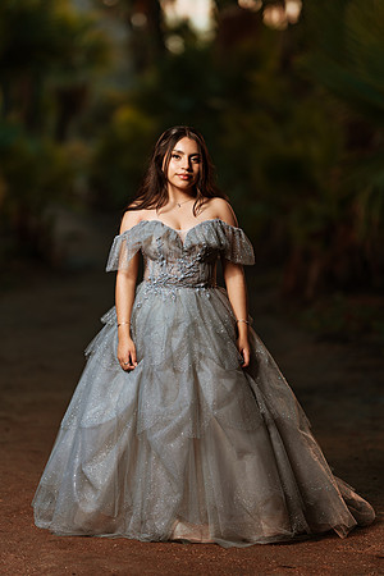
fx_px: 2160
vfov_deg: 15.2
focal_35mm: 135
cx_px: 192
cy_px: 288
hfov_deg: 10.2
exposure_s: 1/3200
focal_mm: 135
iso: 100
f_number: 1.8
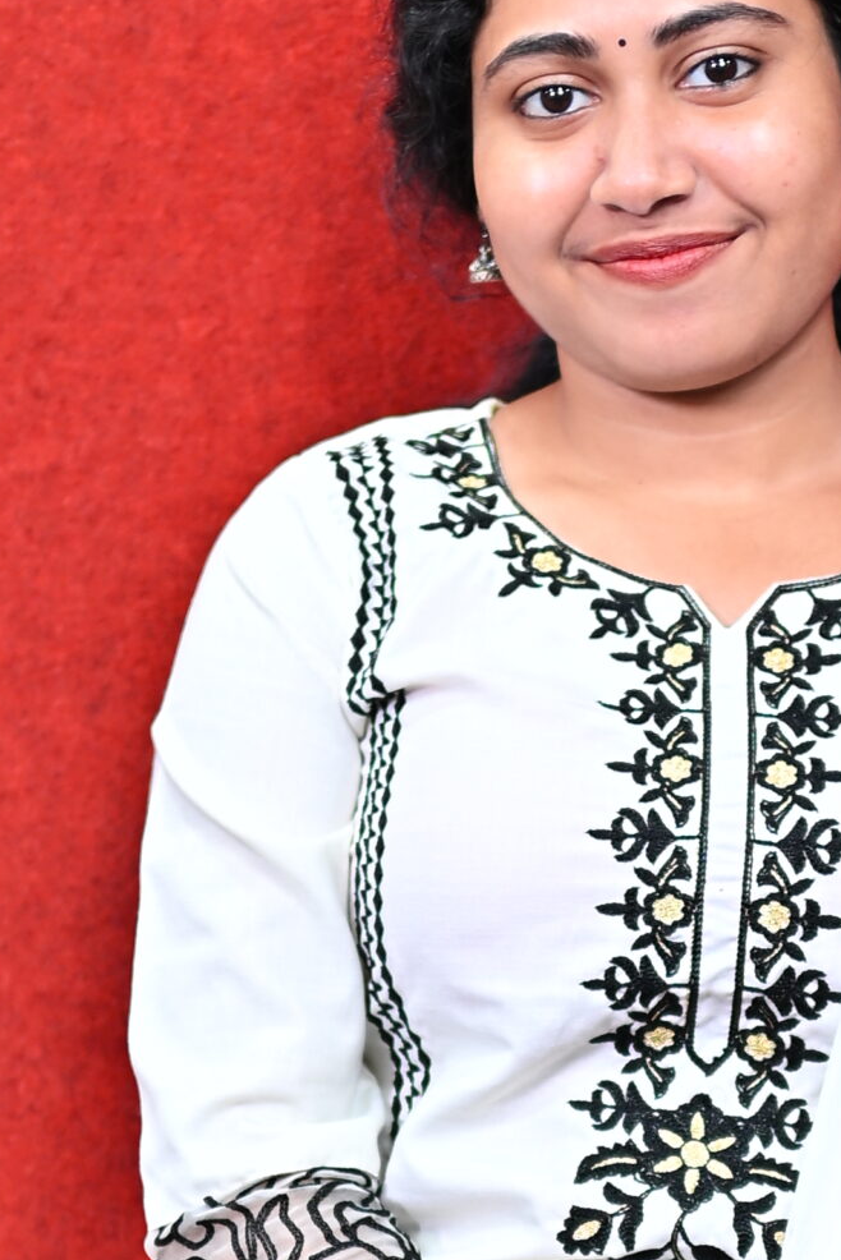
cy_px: 1036
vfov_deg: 15.1
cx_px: 661
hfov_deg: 10.1
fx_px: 4727
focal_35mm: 135
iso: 160
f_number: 1.4
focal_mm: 35
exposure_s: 1/100
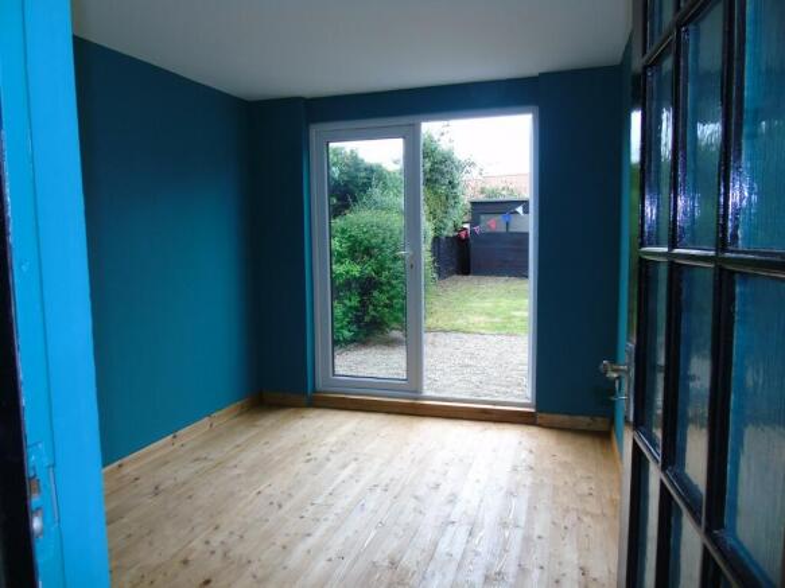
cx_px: 392
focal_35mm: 25
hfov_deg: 69.4
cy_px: 294
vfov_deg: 54.9
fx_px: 567
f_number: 3.4
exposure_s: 1/60
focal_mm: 4.4
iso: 80
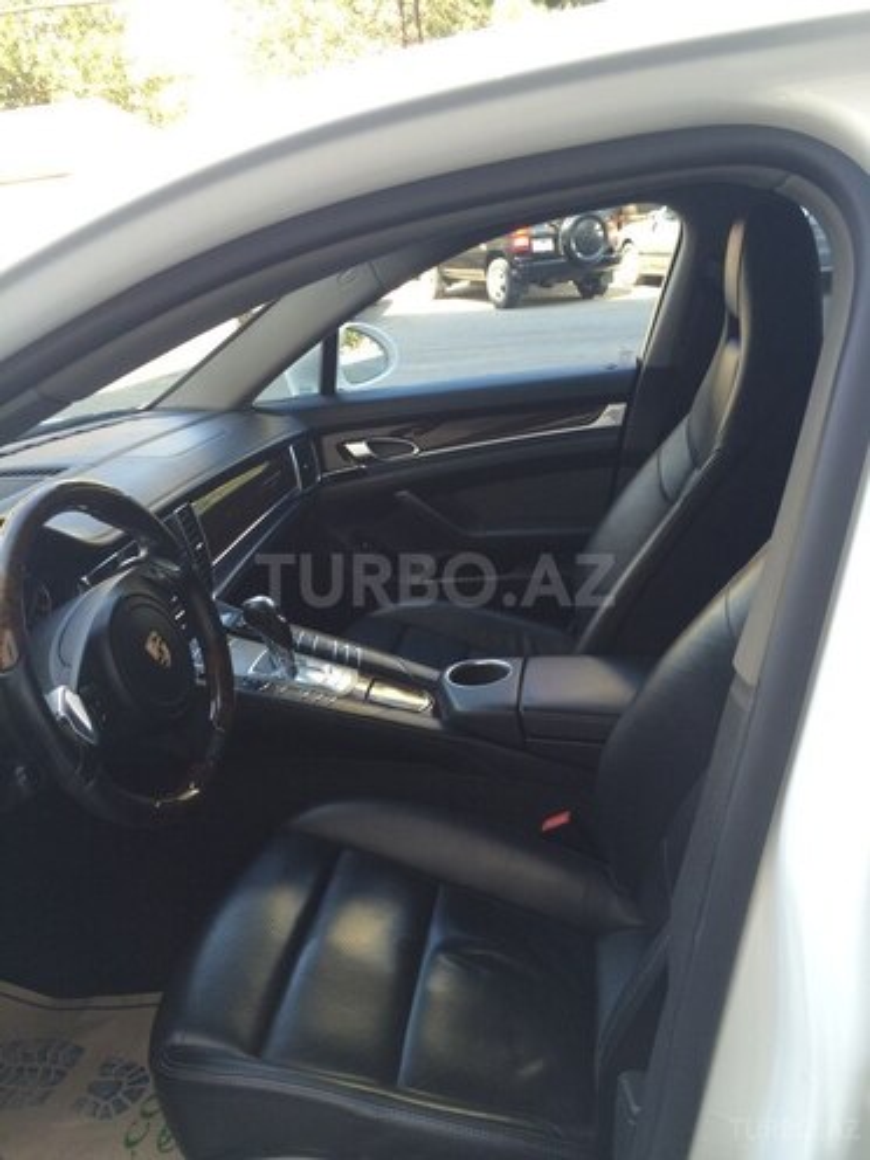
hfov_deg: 48.2
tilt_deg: -20.8
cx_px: 435
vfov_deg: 61.7
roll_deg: +6.8
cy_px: 580
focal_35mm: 29
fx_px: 972
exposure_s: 1/92
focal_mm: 4.15
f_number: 2.2
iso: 32
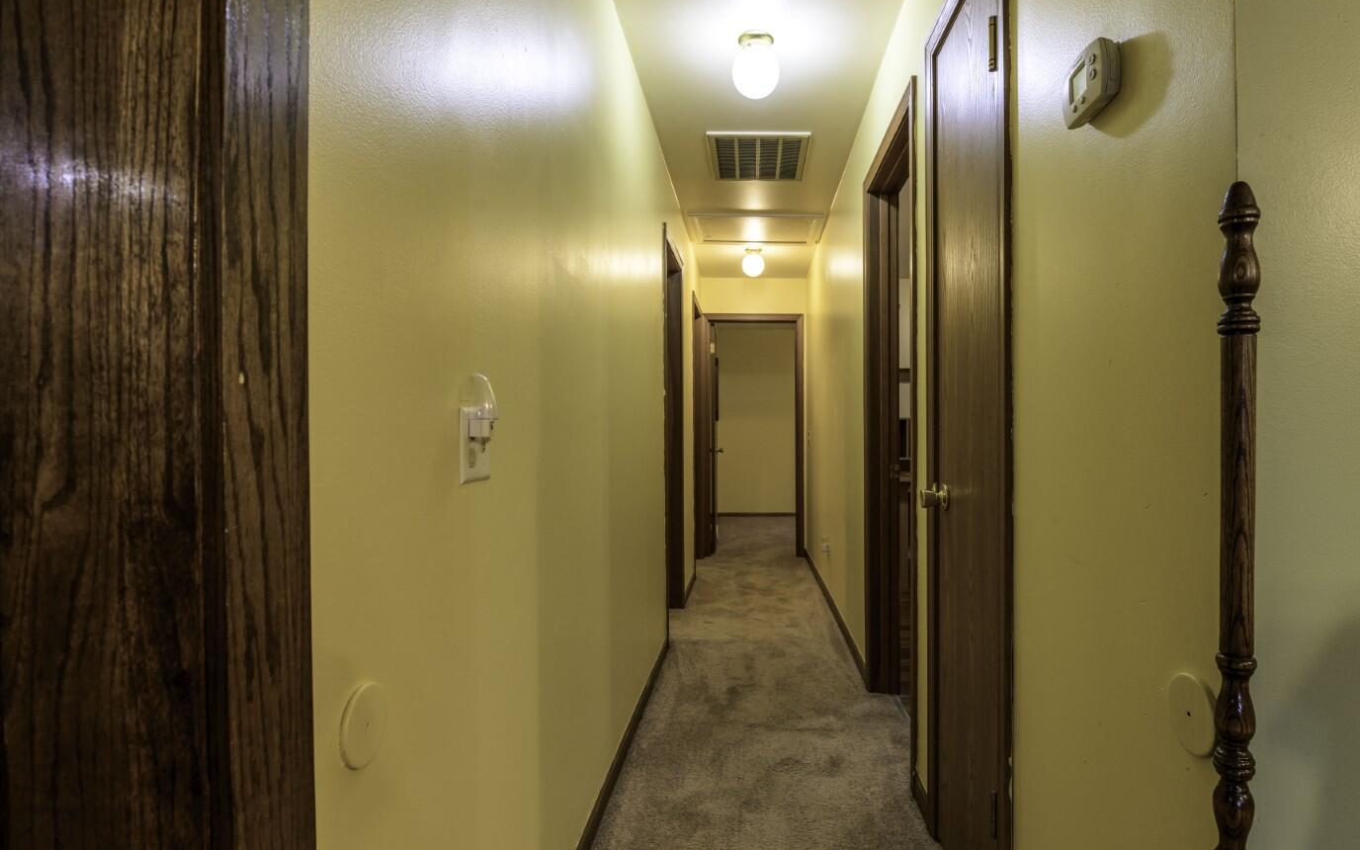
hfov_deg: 90.8
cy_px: 428
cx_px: 753
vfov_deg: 65.0
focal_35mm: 18
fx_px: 667
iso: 64
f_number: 8
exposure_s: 1/5
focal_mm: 15
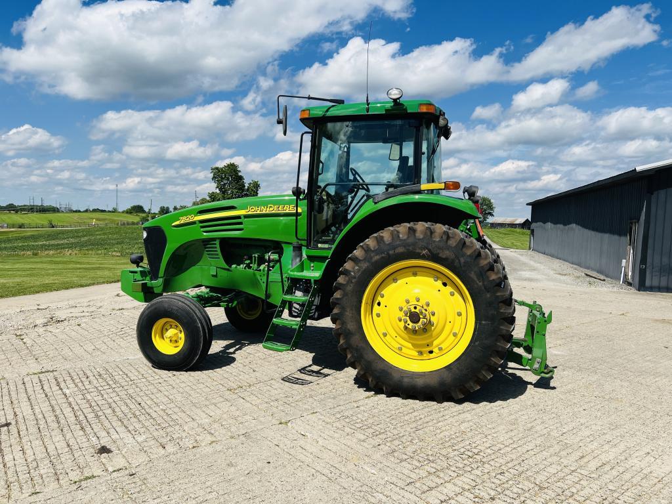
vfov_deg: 53.1
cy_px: 252
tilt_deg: -3.8
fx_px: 505
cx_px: 336
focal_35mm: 26
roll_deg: -1.0
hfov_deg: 67.3
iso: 50
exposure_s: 1/6579
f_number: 1.5
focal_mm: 5.7
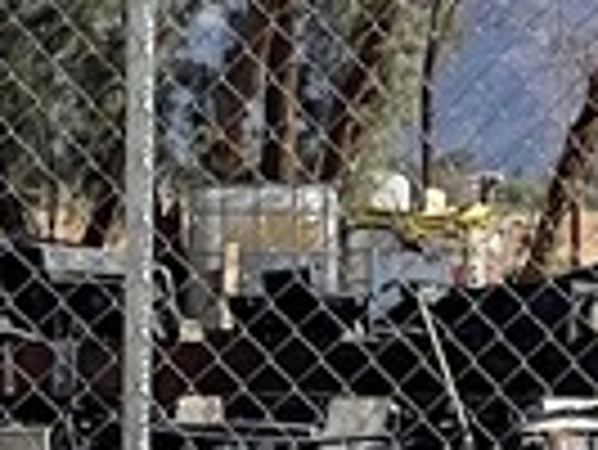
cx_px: 1736
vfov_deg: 3.0
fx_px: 8507
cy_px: 50
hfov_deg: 3.9
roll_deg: -0.4
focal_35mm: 492
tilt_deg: +1.3
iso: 20
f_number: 2.2
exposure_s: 1/1698
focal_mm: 7.5
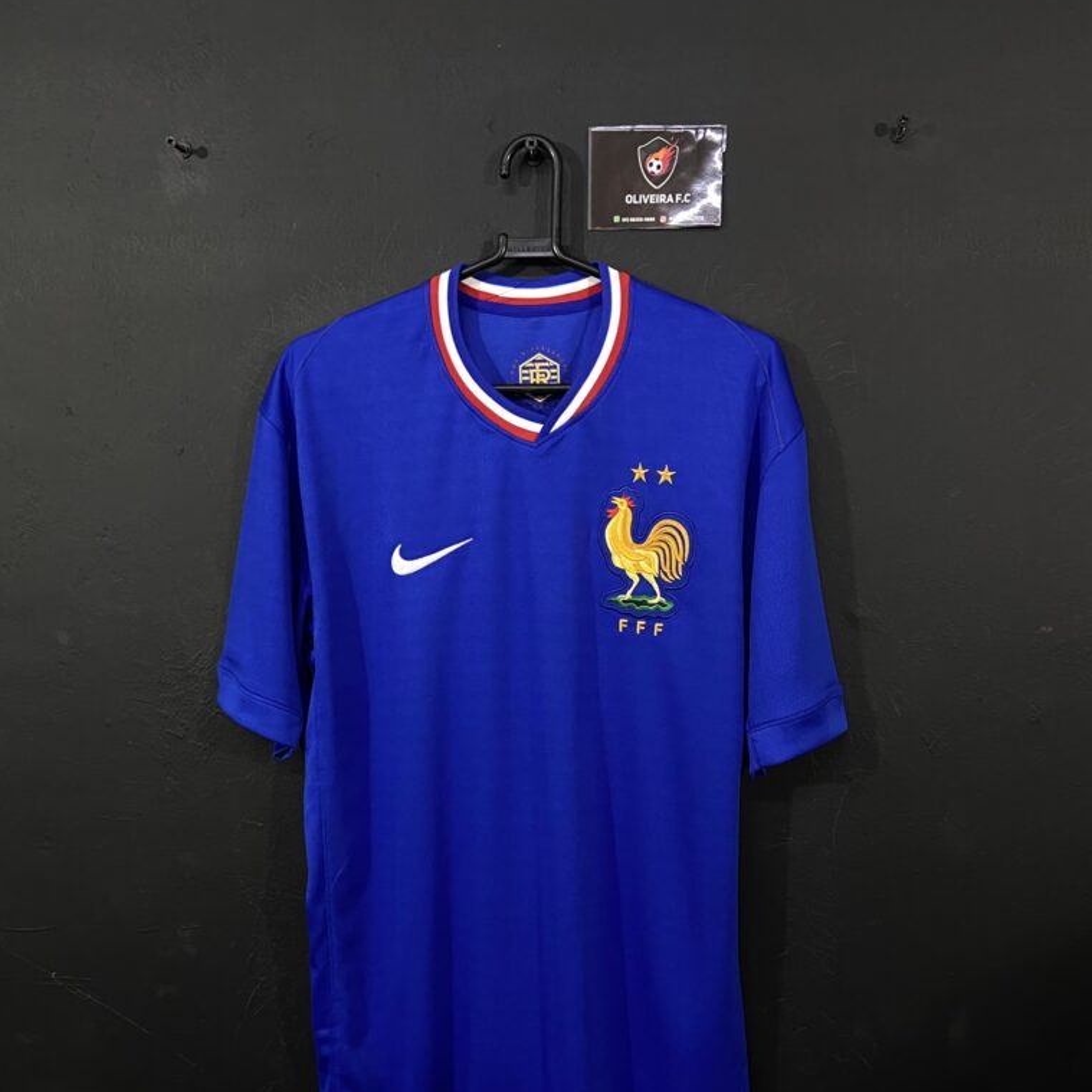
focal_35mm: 31
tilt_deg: -8.7
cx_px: 551
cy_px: 718
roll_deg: +0.3
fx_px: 1106
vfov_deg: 51.7
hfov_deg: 52.5
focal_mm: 4.25
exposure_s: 1/60
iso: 320
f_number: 1.8
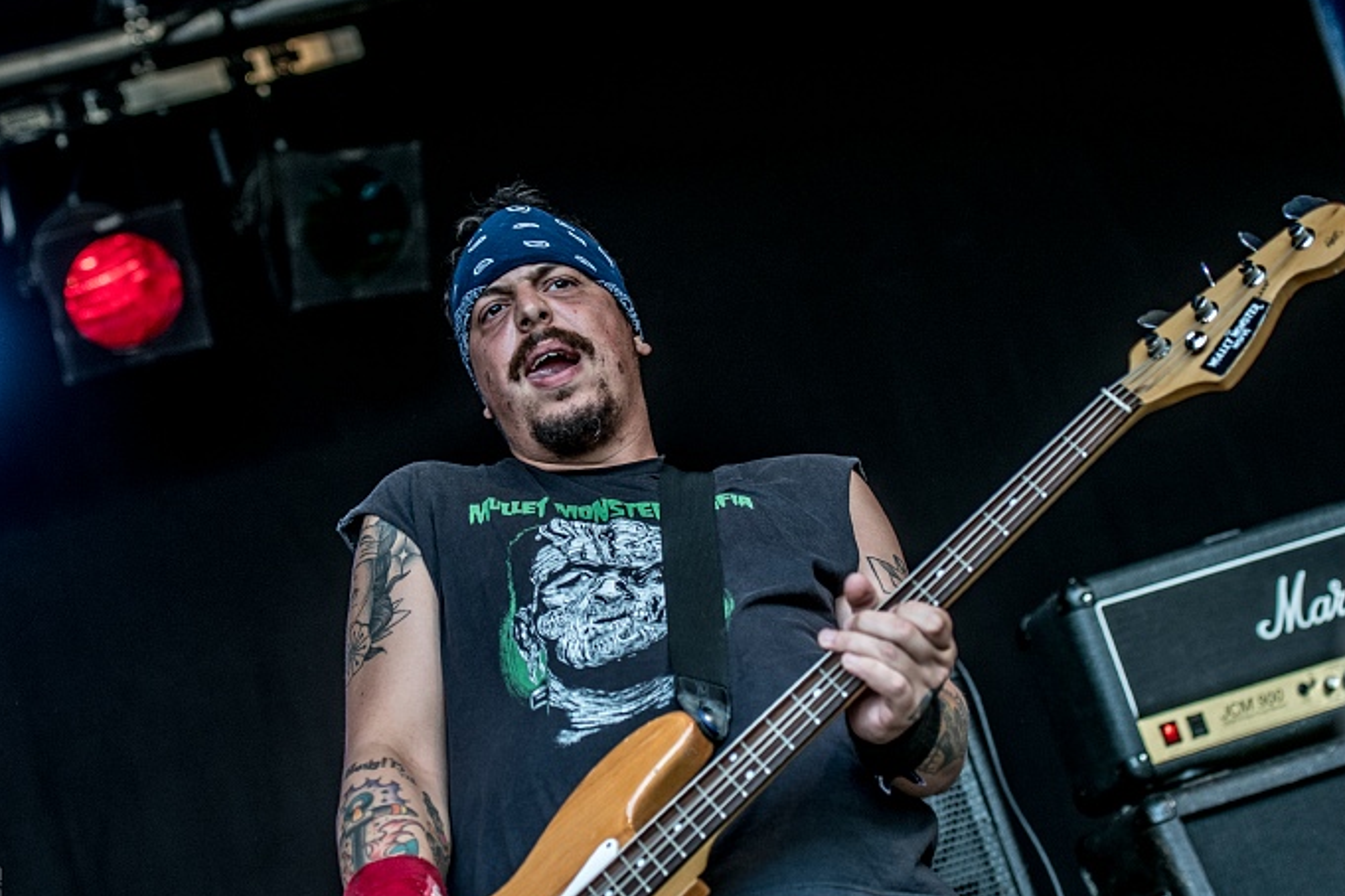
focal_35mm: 111
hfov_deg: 18.4
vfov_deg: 12.3
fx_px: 4147
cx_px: 656
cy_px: 444
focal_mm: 70
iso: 640
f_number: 2.8
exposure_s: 1/160
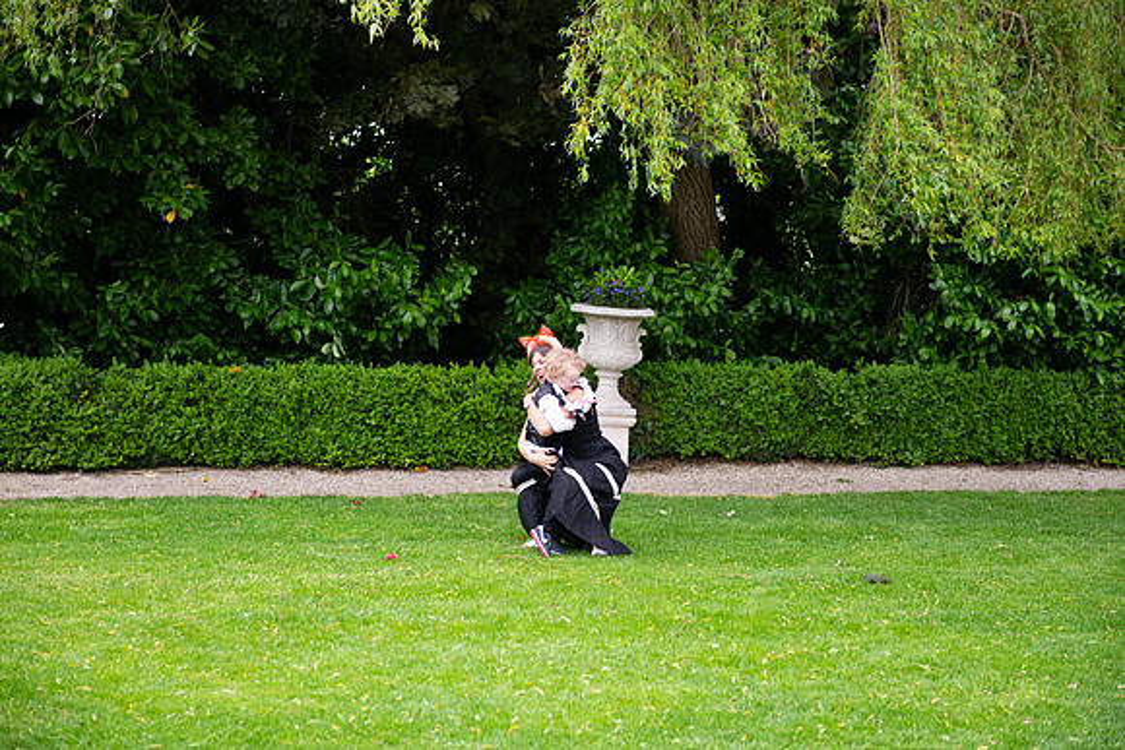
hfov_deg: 28.8
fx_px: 2188
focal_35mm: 70
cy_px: 375
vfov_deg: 19.5
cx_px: 562
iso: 200
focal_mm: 70
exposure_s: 1/200
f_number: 3.5
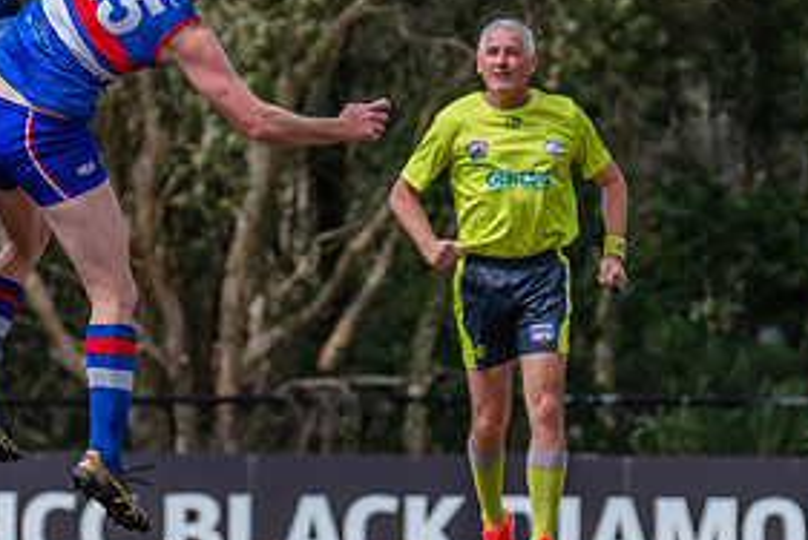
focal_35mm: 917
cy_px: 138
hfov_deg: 2.2
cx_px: 130
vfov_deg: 1.5
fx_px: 20603
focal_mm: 310
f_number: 6.3
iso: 800
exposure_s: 1/1600
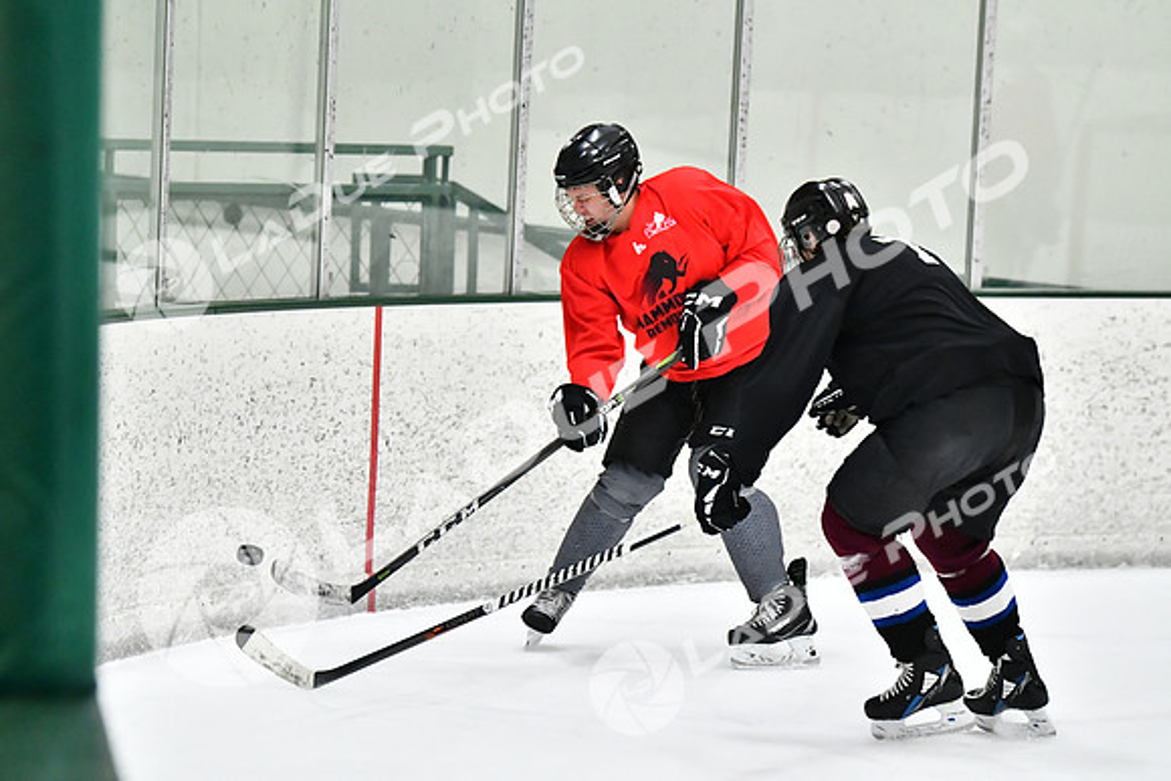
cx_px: 586
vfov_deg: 7.0
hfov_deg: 10.5
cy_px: 390
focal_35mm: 195
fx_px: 6344
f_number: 2.8
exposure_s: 1/1600
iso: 6400
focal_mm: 130
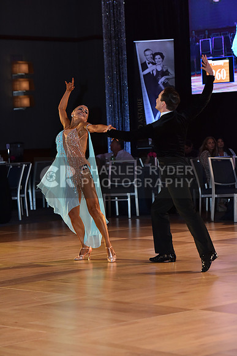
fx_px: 1145
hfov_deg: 11.8
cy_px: 178
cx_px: 118
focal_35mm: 116
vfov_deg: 17.6
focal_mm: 116
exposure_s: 1/320
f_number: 5
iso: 2000
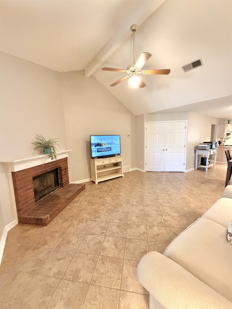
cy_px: 154
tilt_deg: -7.5
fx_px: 125
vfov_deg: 102.1
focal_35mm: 14
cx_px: 116
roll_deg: +1.1
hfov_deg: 85.7
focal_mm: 2.22
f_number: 2.2
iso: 800
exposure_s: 1/60
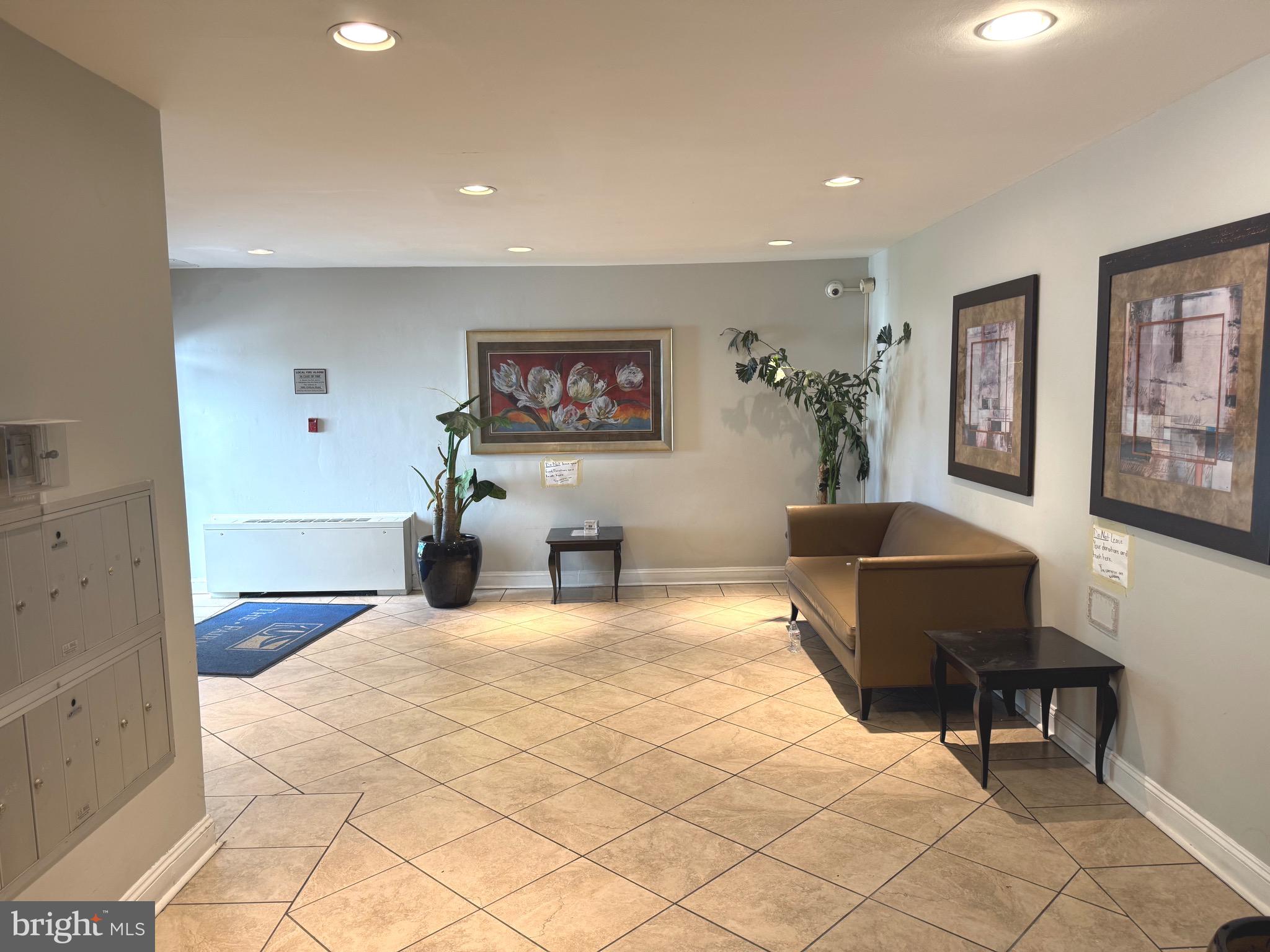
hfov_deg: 71.6
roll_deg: +0.6
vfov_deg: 56.8
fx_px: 881
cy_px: 476
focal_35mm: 24
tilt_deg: -5.6
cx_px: 635
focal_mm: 6.76
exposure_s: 1/60
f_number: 1.78
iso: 125
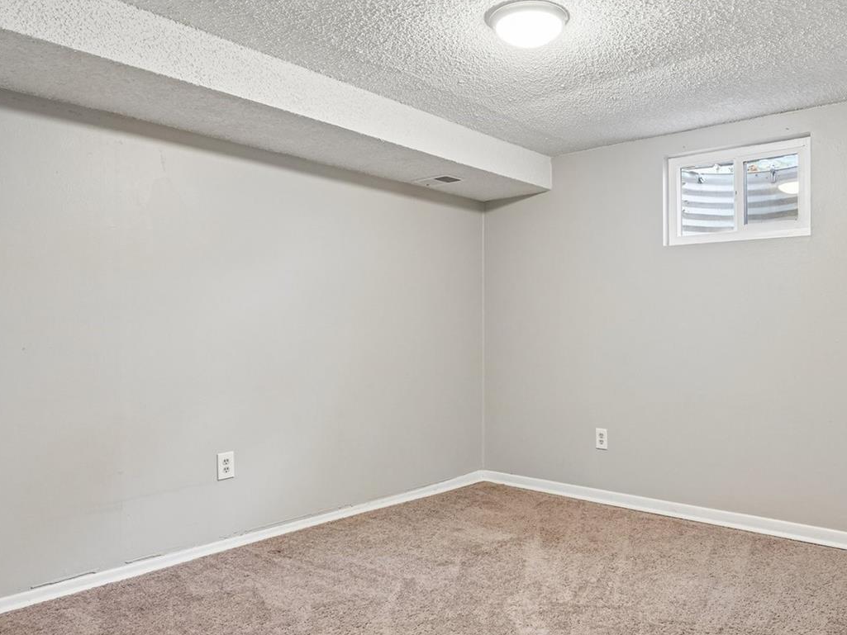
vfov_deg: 55.3
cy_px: 340
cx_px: 536
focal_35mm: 25
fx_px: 606
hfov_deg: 68.7
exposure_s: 1/6
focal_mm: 11
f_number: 8
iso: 500
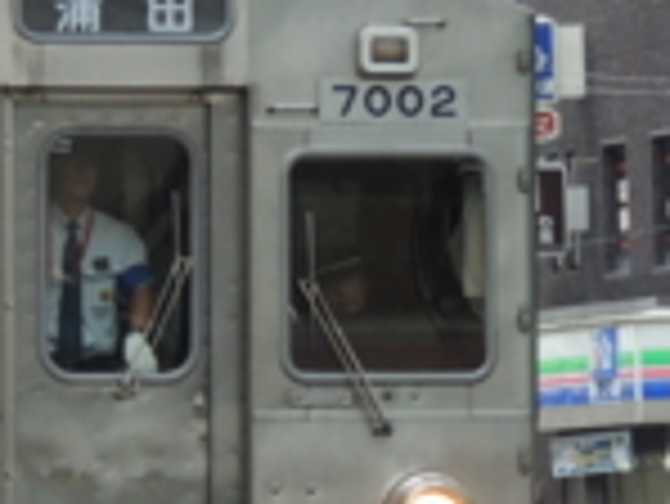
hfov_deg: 2.7
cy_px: 320
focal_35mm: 726
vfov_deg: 2.1
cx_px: -67
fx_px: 14063
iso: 400
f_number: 4.6
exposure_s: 1/250
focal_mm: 40.1
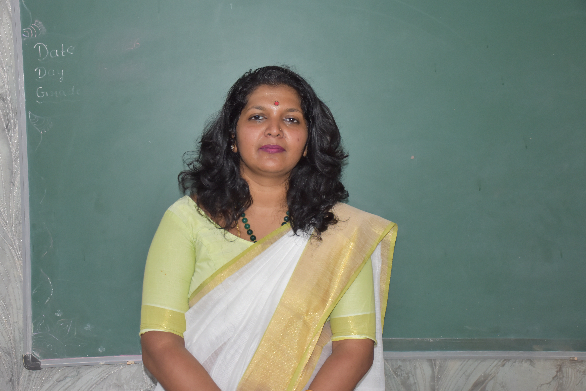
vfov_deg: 28.1
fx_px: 781
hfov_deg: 41.1
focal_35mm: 48
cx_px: 293
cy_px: 196
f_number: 4
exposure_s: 1/60
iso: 900
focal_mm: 32
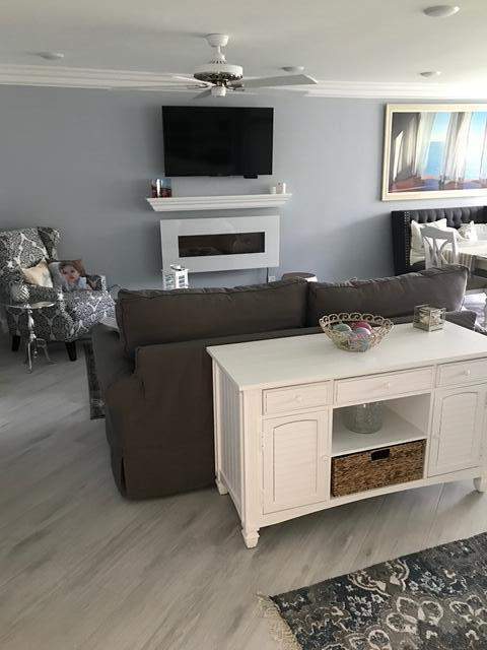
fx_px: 525
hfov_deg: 49.7
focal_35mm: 28
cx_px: 244
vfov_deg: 63.4
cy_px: 325
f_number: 1.8
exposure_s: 1/15
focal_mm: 3.99
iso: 64
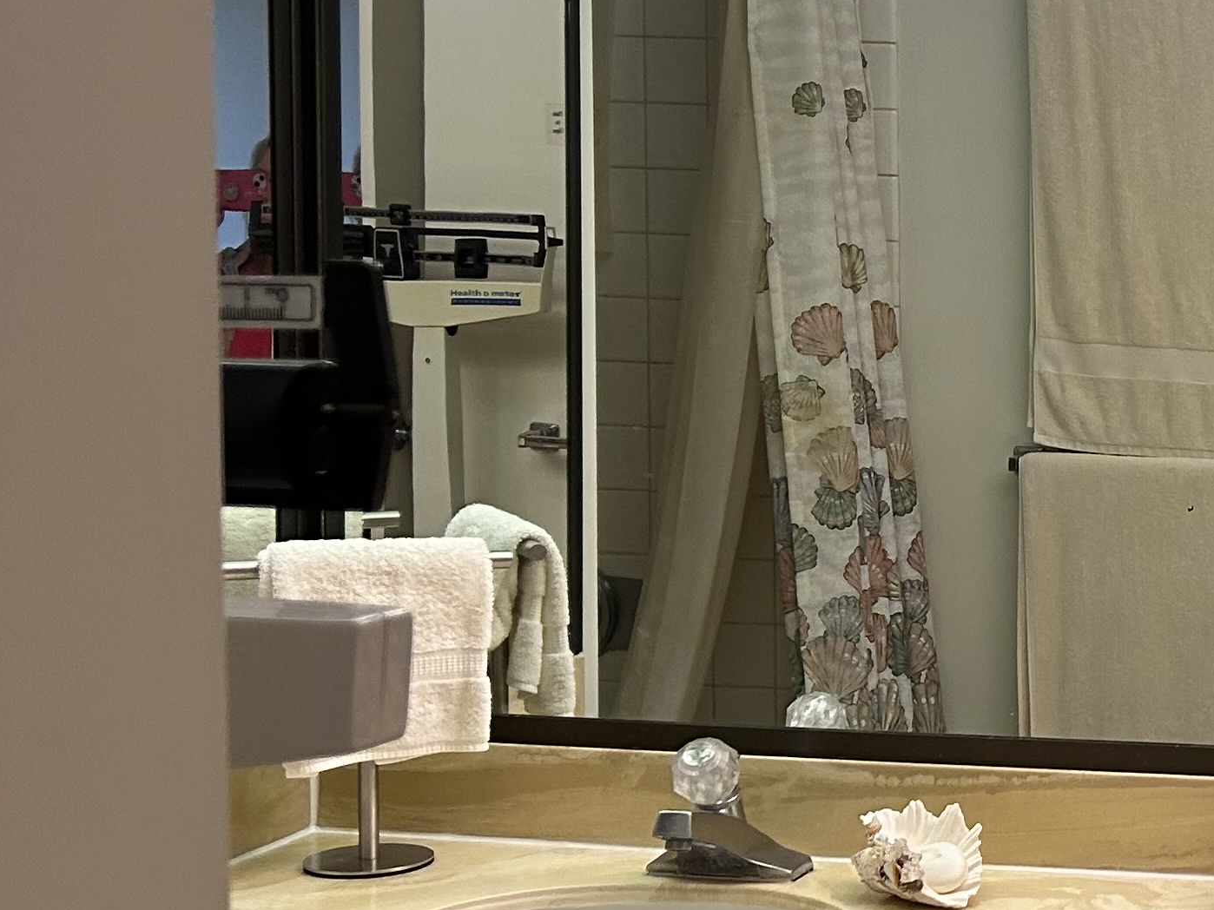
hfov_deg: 23.3
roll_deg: -0.8
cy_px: 379
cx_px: 1538
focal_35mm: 75
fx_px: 2630
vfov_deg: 19.6
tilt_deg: -3.3
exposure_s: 1/120
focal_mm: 5.7
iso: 125
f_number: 1.5
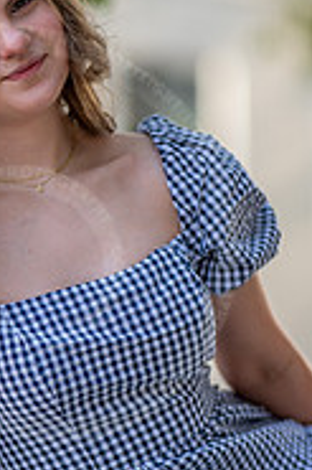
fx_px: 2696
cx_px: 63
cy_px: 333
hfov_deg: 6.6
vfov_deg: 9.9
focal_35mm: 207
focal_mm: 85
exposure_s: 1/1000
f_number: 1.2
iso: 200
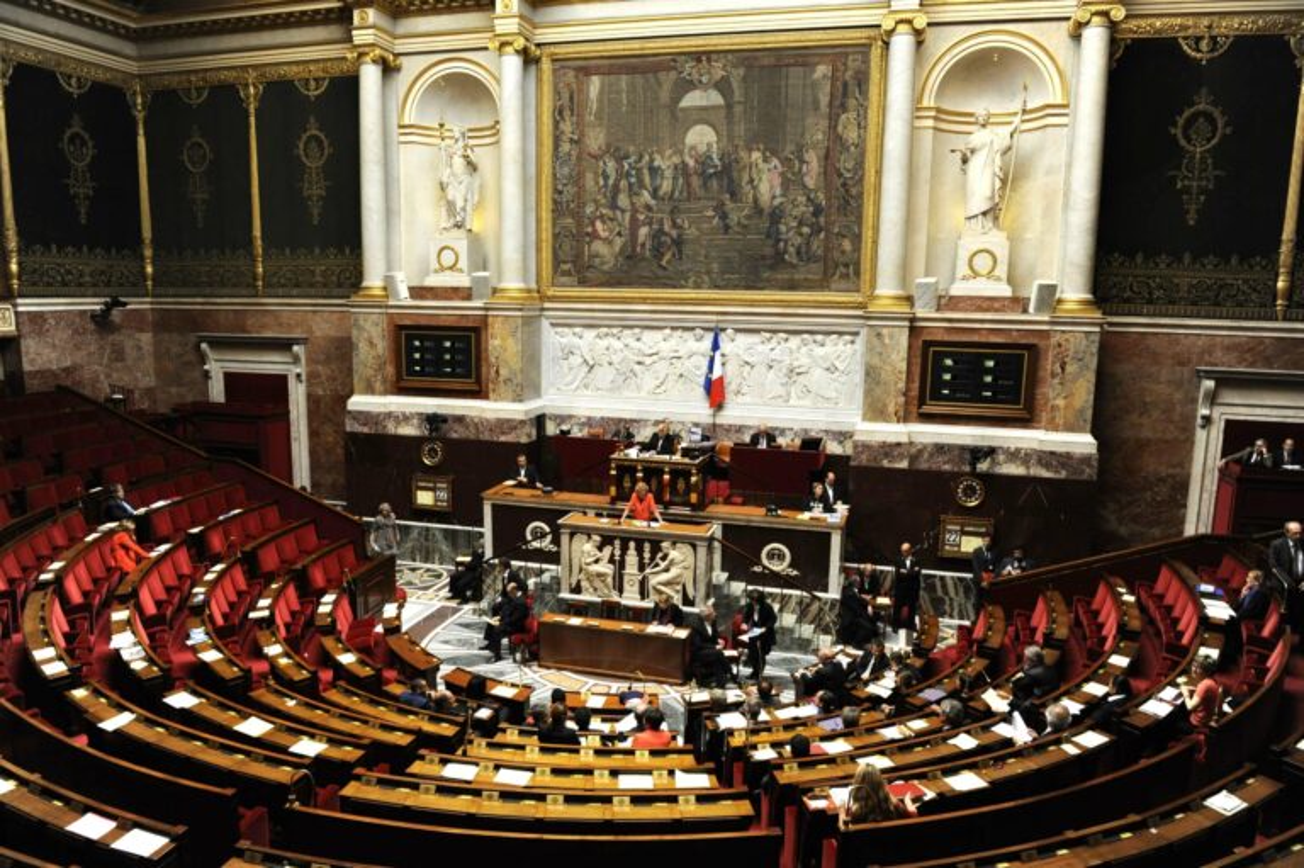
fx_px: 869
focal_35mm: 24
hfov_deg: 73.8
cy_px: 434
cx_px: 652
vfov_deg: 53.1
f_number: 5
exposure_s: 1/200
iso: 2000
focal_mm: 24
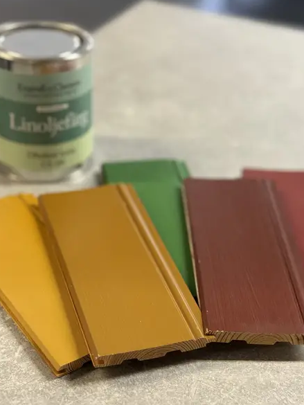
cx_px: 156
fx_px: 737
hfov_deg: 23.3
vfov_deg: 30.7
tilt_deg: -32.6
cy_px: 195
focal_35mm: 63
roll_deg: -4.4
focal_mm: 6.76
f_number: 1.78
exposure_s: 1/50
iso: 160
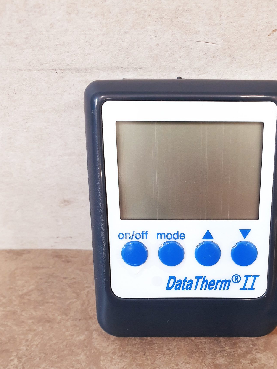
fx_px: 416
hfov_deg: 36.4
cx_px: 189
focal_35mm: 39
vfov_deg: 47.0
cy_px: 250
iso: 320
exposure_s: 1/33
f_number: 2.4
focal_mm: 4.3
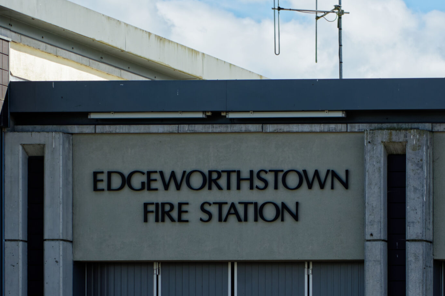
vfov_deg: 6.0
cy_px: 224
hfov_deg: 9.0
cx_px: 252
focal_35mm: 229
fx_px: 2830
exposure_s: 1/1000
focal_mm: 82
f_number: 8
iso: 450
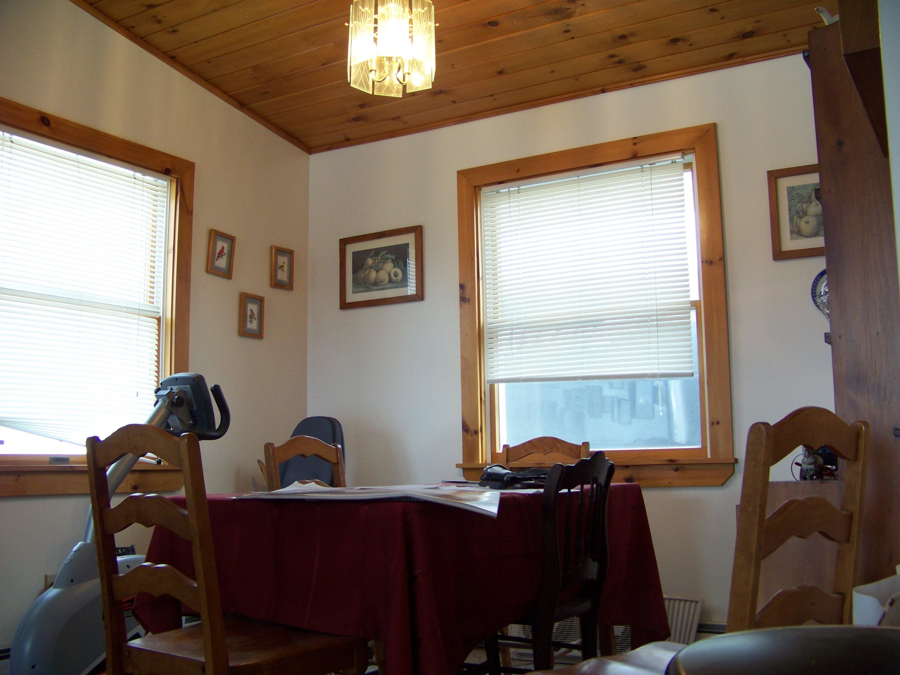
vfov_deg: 39.7
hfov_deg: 51.4
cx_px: 450
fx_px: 936
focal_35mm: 36
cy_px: 338
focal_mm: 5.85
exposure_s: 1/30
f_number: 2.8
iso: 98
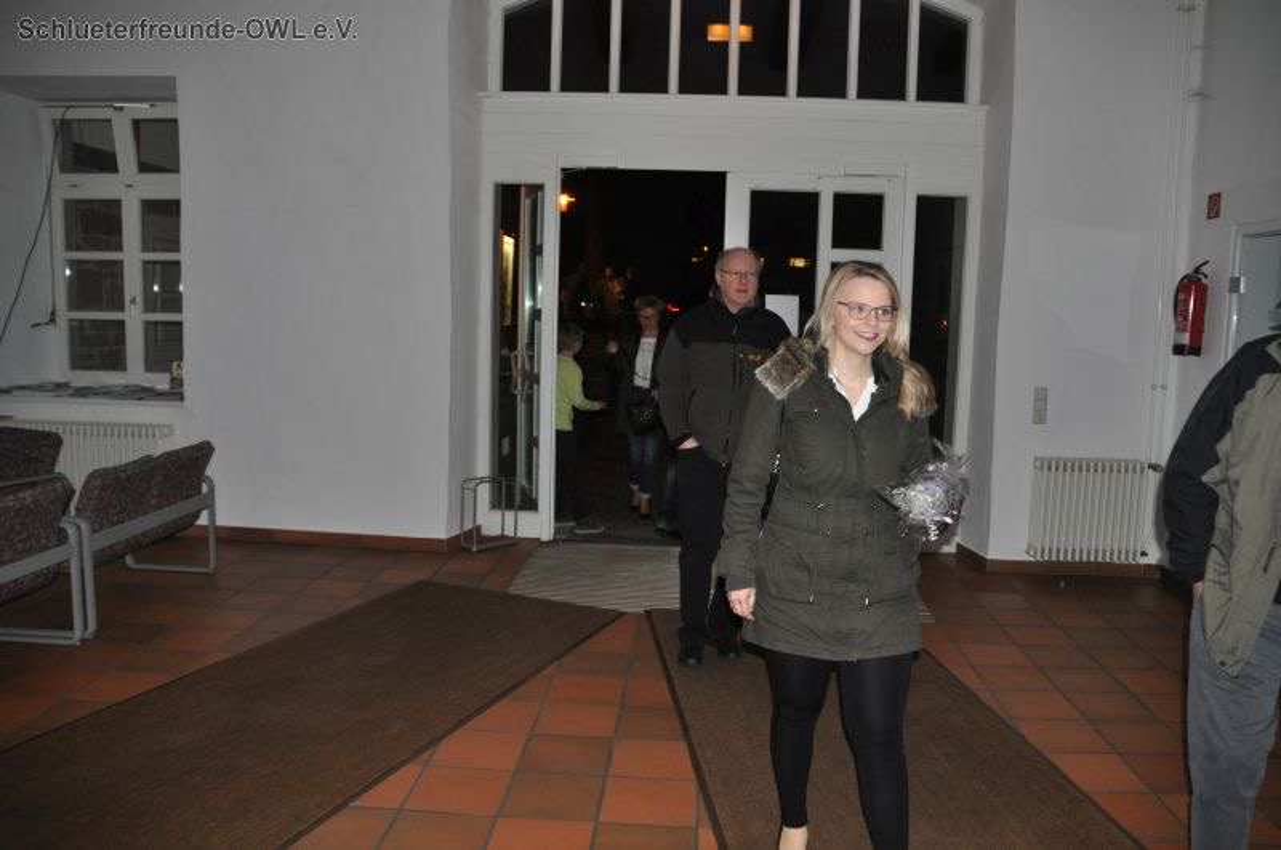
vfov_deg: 47.8
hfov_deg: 67.5
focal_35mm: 27
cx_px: 640
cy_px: 425
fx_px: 959
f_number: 3.5
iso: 800
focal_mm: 18
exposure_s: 1/60
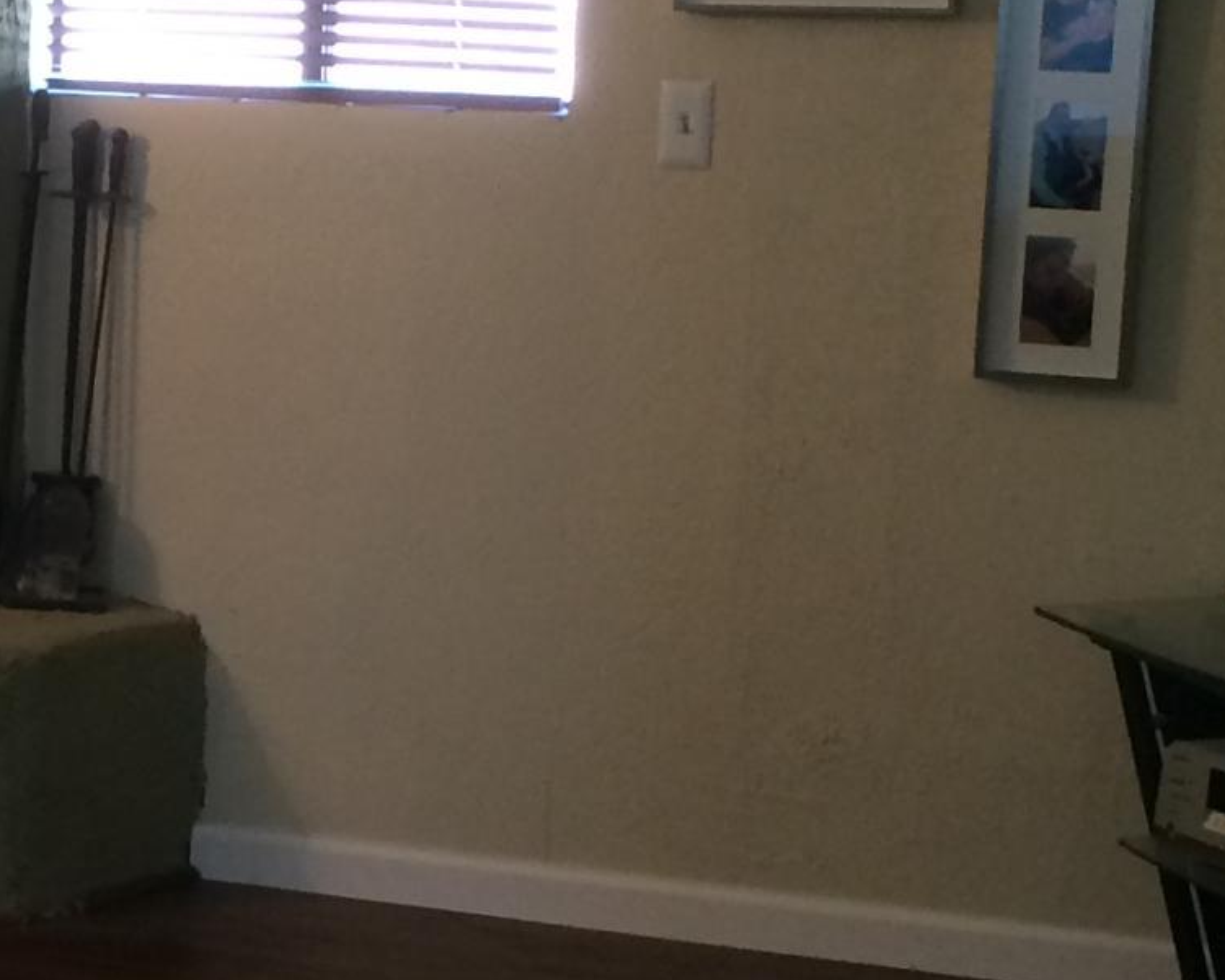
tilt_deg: -12.3
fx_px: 4097
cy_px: 563
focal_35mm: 113
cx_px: -91
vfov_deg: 13.6
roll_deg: -1.3
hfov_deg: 16.5
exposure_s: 1/30
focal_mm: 4.15
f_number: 2.2
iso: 100
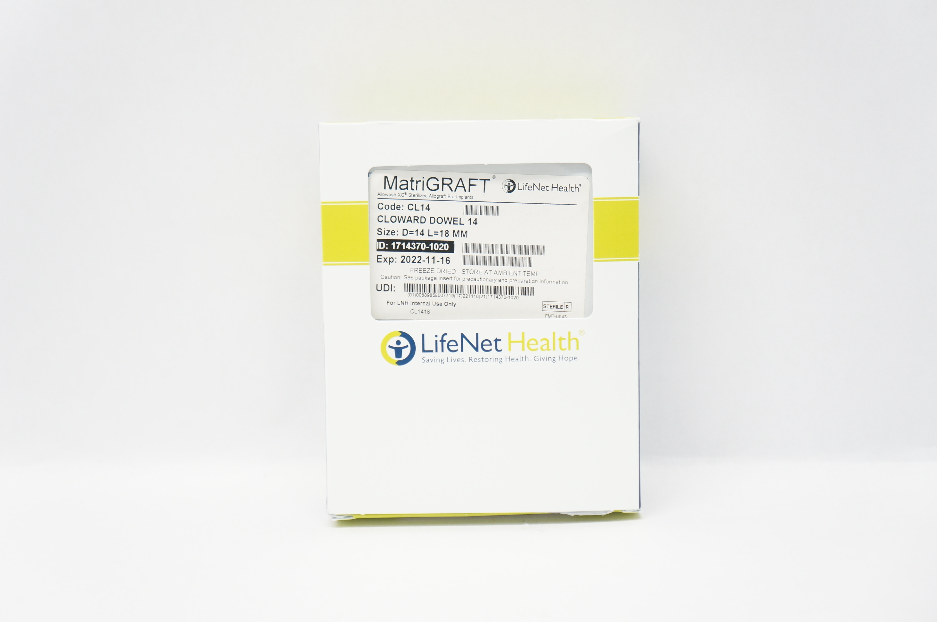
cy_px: 311
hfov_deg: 42.4
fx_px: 1209
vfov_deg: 28.9
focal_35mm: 46
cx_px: 468
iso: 400
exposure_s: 1/60
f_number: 4
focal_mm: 31
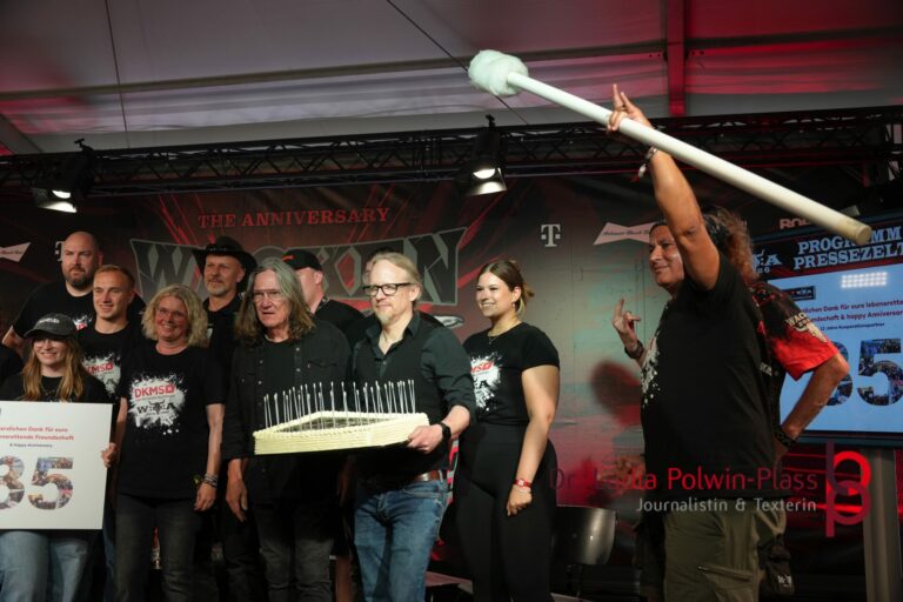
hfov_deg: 51.3
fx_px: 941
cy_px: 301
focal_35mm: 38
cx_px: 452
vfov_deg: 35.5
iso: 400
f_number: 4
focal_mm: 25
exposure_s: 1/160
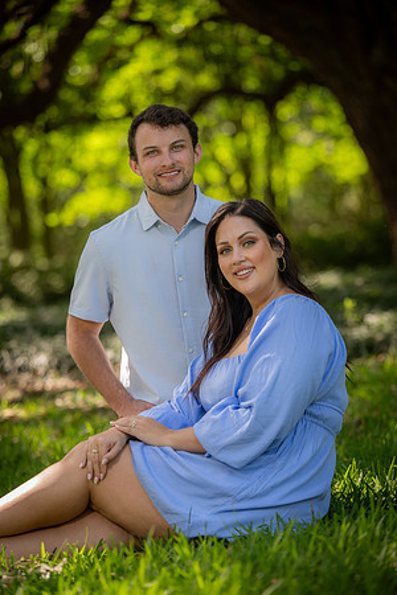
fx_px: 1985
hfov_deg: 11.4
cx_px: 198
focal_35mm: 120
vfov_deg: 17.1
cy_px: 298
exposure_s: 1/125
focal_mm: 120
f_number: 3.2
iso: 100
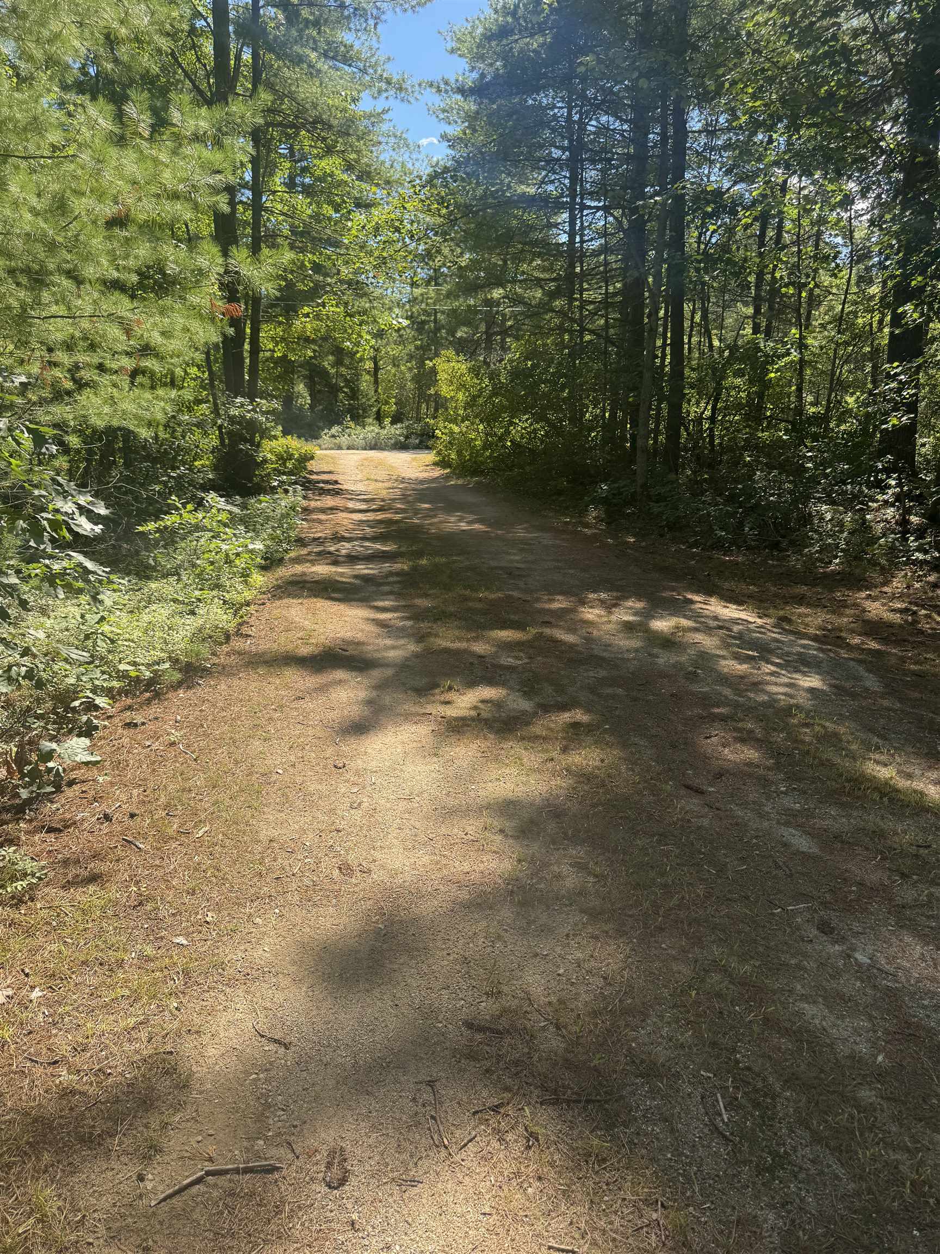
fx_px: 869
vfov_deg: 71.6
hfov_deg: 56.8
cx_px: 470
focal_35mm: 24
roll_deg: +0.0
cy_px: 627
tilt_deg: -10.8
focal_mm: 6.76
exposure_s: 1/1285
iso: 80
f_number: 1.78
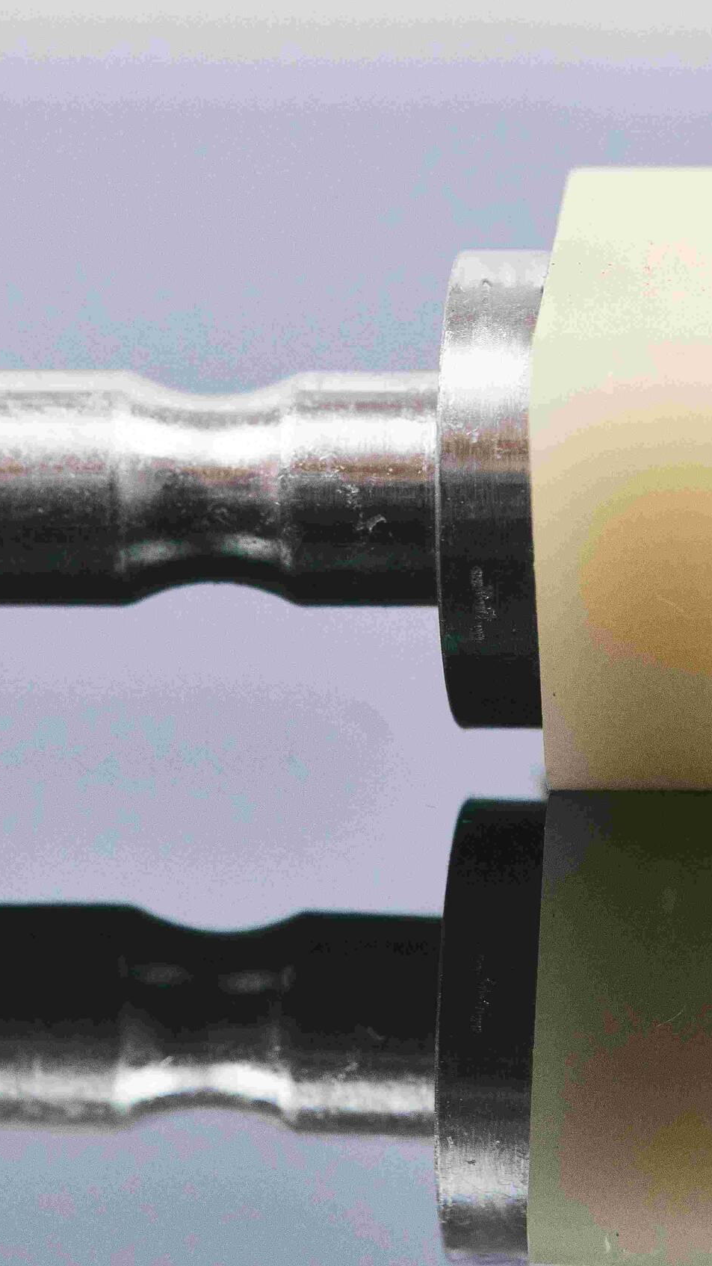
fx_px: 6346
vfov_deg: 11.4
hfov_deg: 6.4
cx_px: 477
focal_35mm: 189
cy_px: 633
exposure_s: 1/25
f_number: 11
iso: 2500
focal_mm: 80
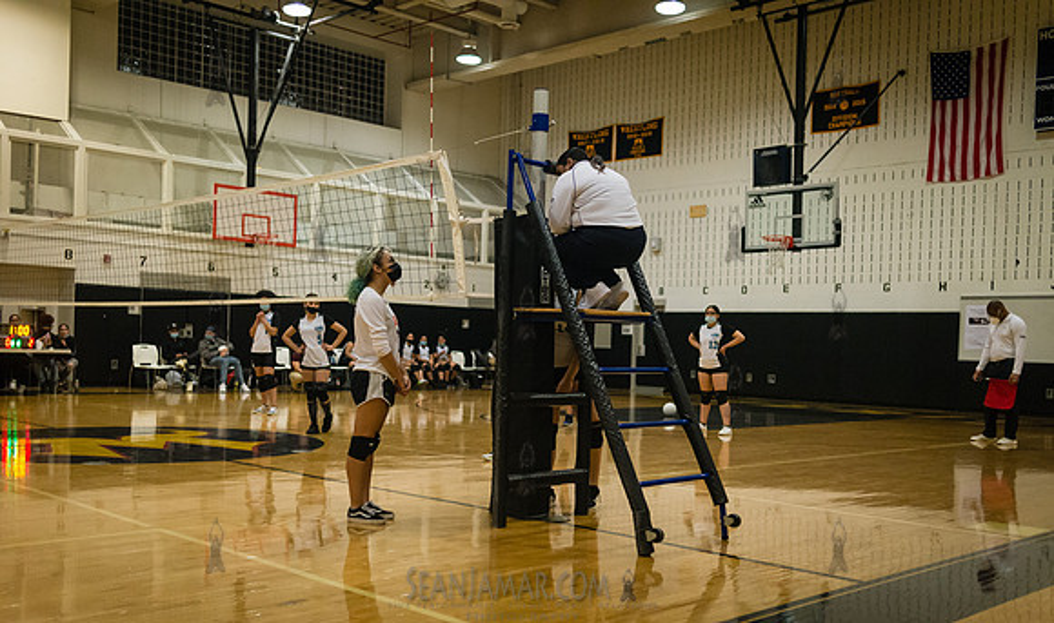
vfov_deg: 33.3
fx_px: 1041
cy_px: 357
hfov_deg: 53.7
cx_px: 536
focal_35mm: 37
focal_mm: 35
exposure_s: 1/320
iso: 4000
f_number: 2.8
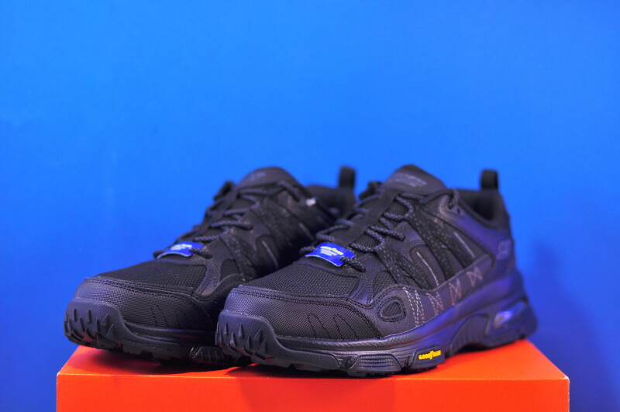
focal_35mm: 75
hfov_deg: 27.0
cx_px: 310
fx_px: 1290
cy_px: 206
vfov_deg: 18.1
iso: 250
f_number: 2
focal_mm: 50
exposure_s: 1/320
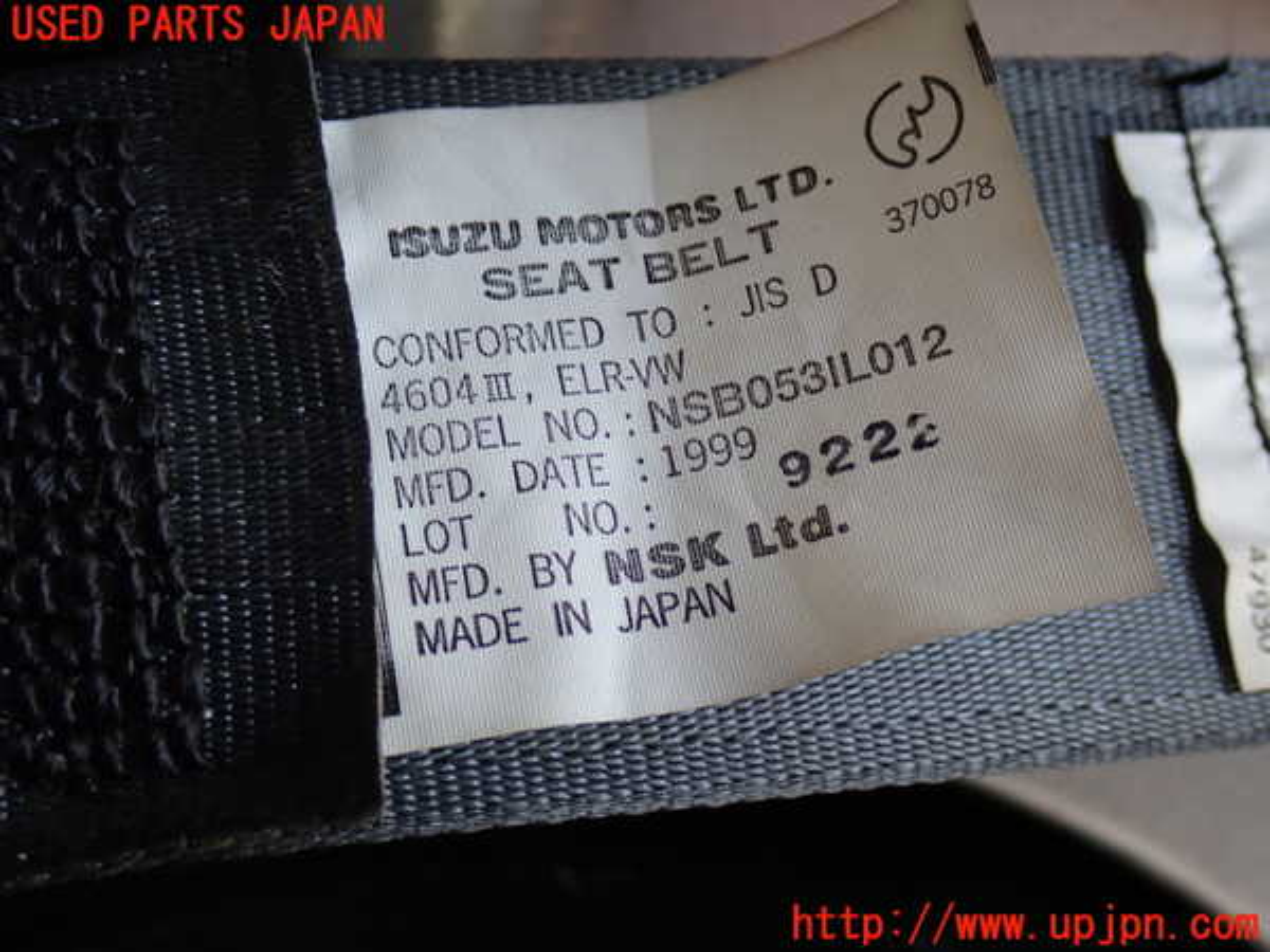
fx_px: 1834
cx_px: 635
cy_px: 476
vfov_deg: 29.1
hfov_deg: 38.2
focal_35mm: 50
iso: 200
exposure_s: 1/50
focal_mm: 9.01
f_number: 3.2
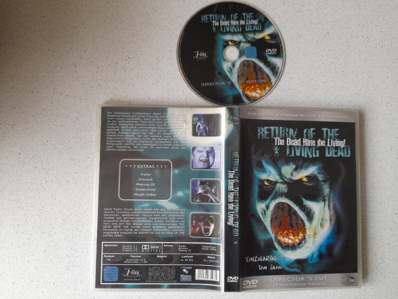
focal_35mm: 25
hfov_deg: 69.4
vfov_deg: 54.9
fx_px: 287
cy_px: 150
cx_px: 199
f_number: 2
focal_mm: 4.6
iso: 250
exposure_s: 1/60
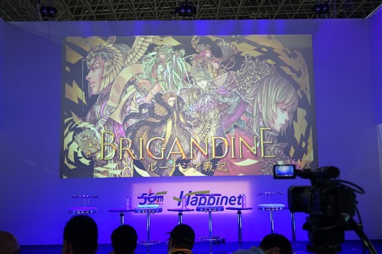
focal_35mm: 39
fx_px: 414
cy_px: 127
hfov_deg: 49.6
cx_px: 191
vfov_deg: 34.2
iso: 1000
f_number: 4.5
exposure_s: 1/60
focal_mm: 39
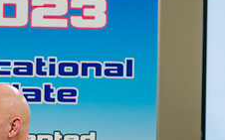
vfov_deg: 2.8
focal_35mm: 470
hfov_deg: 4.5
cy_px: 114
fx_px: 2881
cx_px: -45
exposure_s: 1/500
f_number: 3.2
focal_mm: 180
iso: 1600
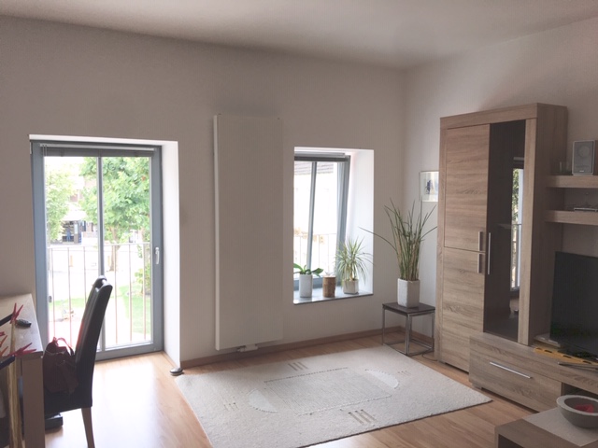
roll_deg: -0.2
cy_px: 224
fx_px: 501
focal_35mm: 29
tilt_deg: -3.1
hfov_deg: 61.7
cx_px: 299
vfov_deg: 48.2
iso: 32
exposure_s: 1/100
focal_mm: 4.15
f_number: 2.2
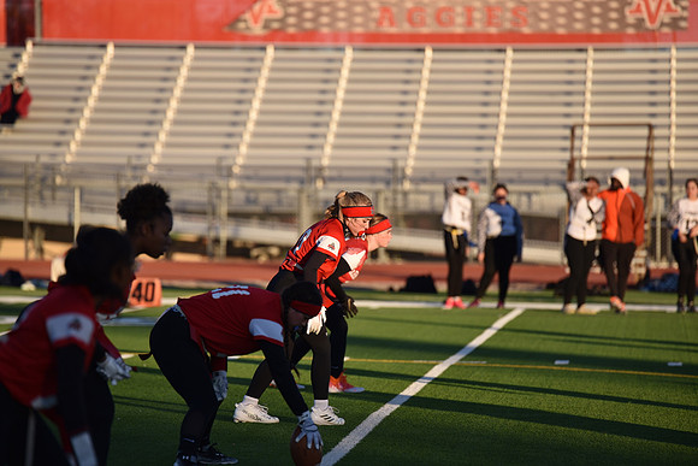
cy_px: 233
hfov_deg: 10.3
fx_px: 3879
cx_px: 349
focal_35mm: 200
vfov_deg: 6.9
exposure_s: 1/1250
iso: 125
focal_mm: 200
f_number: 2.8
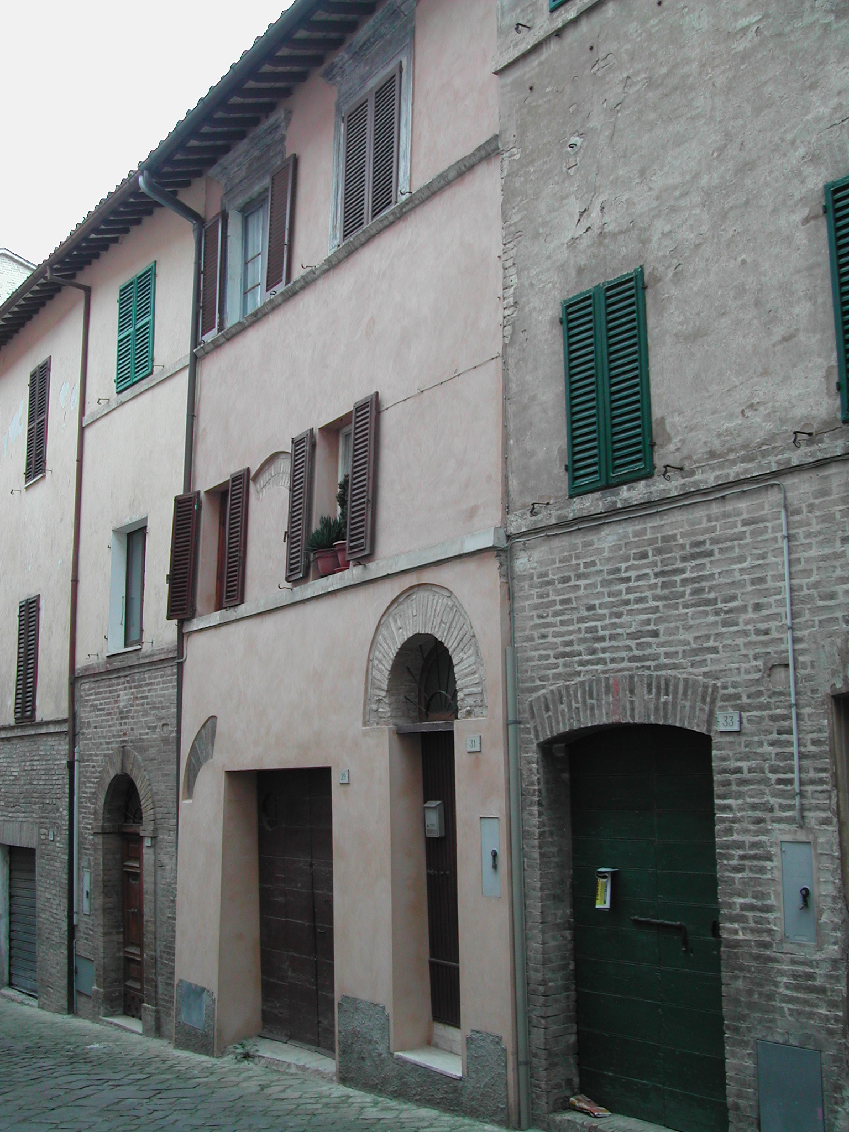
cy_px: 566
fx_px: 1243
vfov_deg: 49.0
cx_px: 424
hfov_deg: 37.7
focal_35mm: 38
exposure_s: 1/136
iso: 100
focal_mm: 8
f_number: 2.8
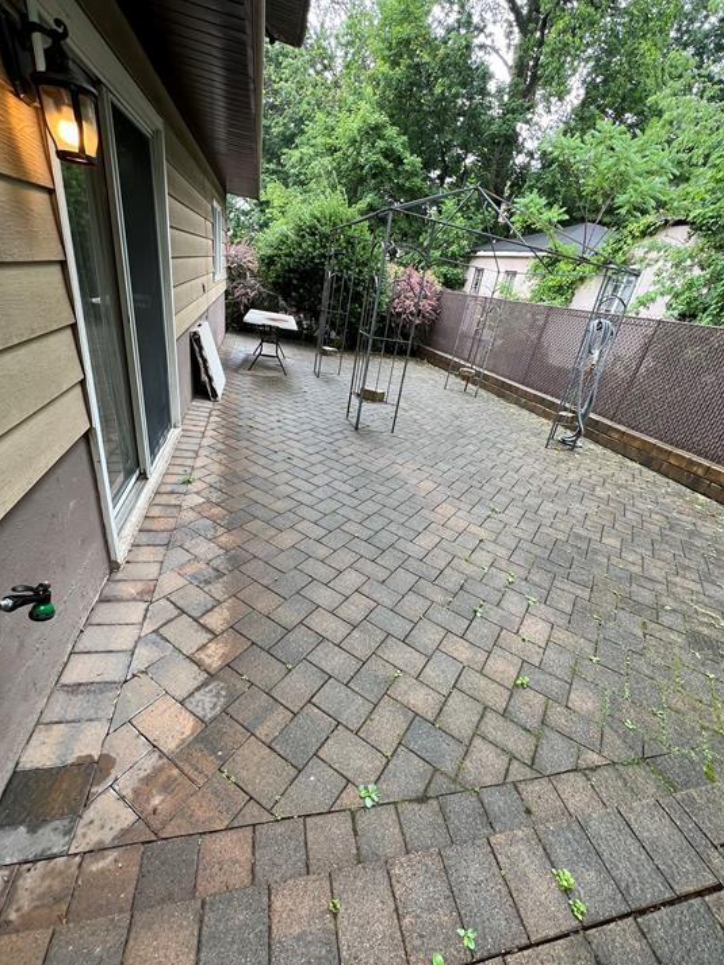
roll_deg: -9.6
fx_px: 390
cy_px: 498
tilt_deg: -27.6
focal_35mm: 14
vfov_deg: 102.0
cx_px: 371
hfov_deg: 85.7
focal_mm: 1.57
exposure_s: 1/99
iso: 50
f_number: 1.8
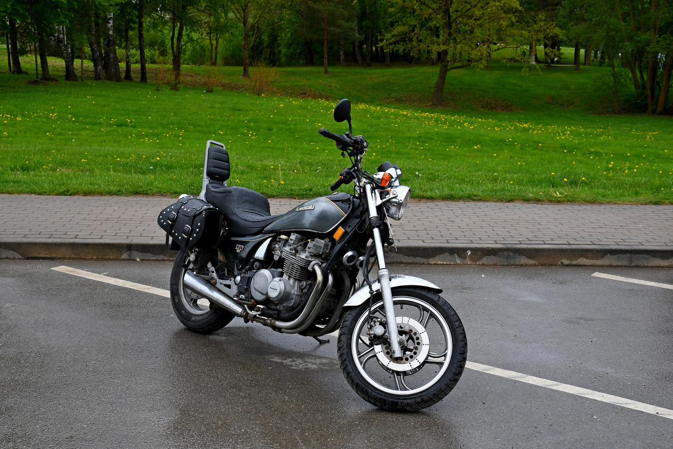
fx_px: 748
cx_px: 336
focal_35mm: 40
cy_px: 224
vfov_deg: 33.4
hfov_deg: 48.5
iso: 200
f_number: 6.3
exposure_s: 1/250
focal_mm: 27
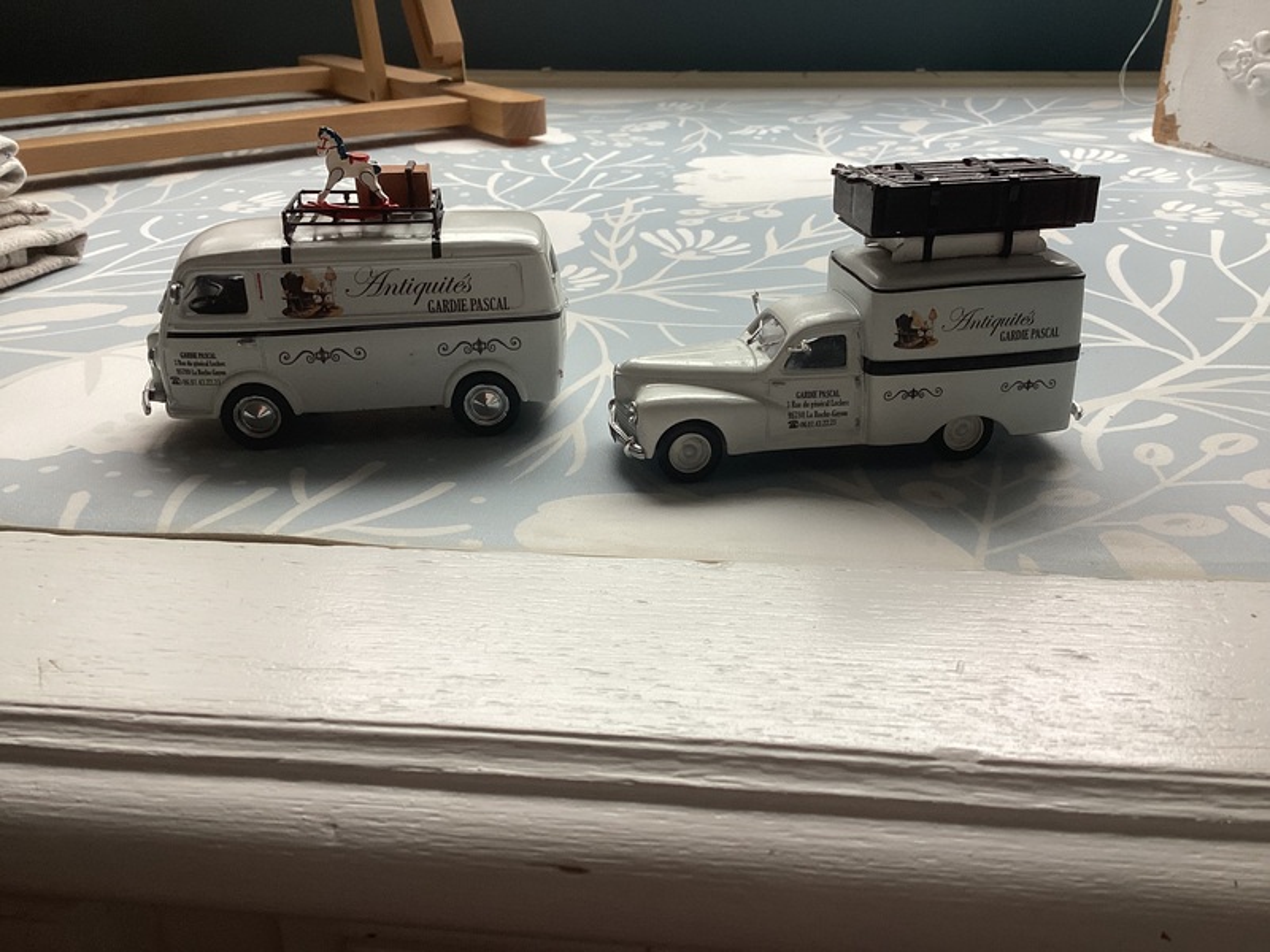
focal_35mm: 31
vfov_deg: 45.4
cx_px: 635
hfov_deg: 58.4
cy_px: 476
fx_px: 1137
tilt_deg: -24.8
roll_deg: +1.1
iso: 80
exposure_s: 1/60
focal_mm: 3.3
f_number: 2.4
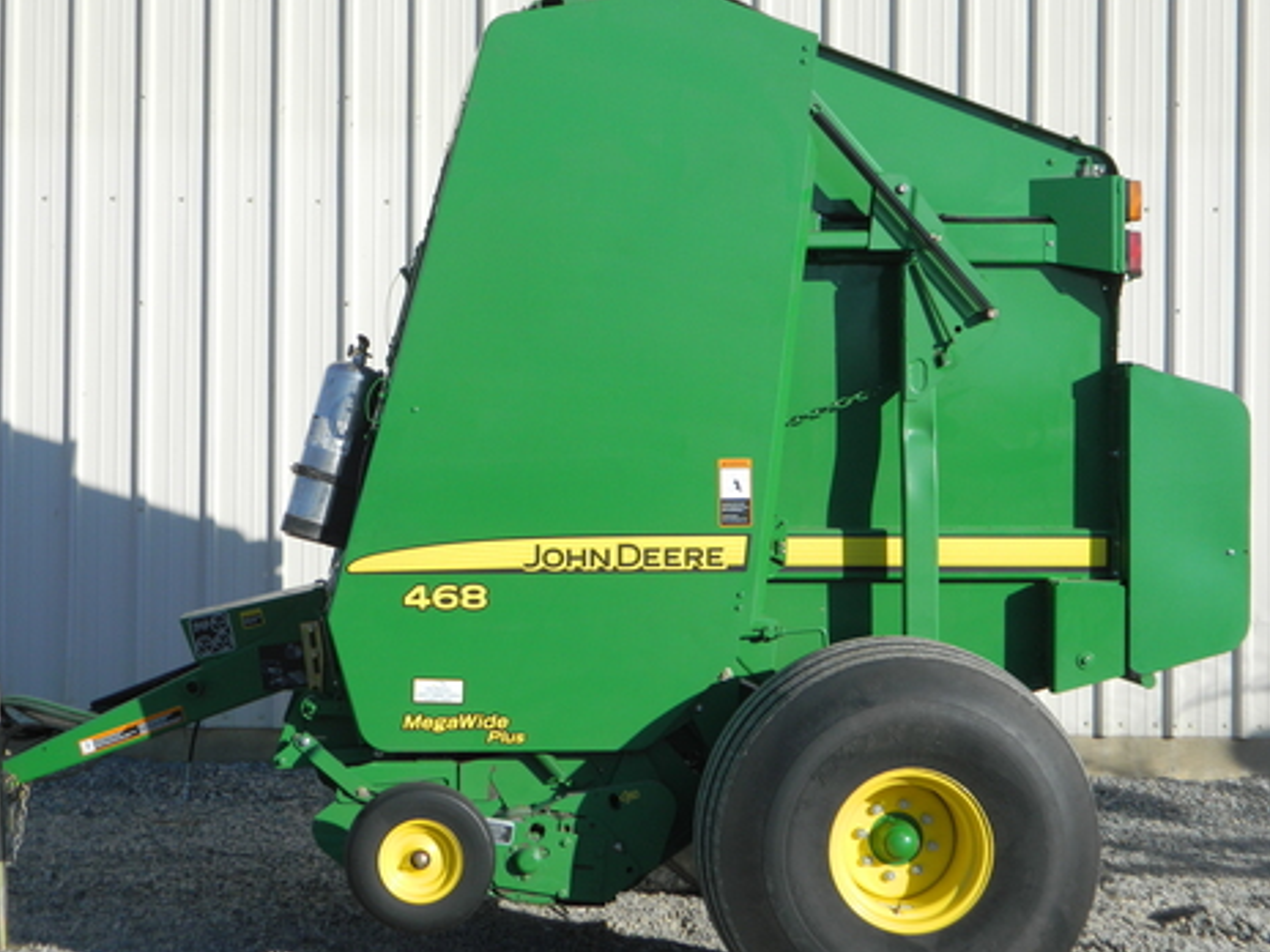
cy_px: 495
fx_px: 3008
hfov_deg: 23.8
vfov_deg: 18.0
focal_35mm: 82
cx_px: 578
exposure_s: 1/640
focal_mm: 12.6
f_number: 4
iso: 80
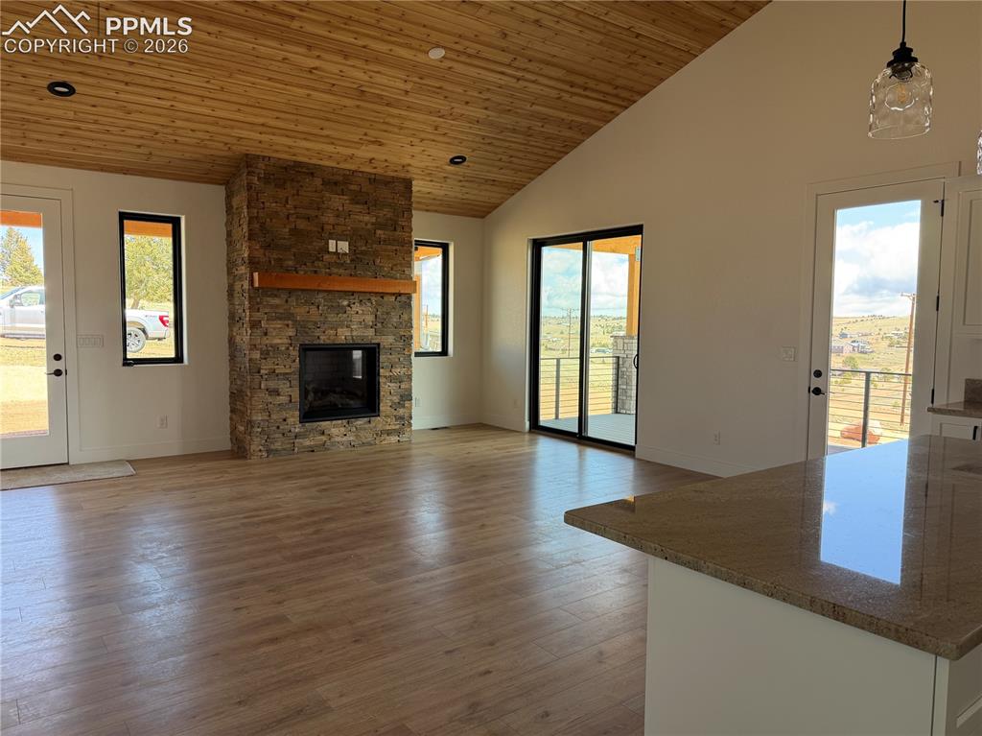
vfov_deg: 56.8
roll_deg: +0.2
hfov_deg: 71.6
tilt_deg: -4.2
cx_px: 491
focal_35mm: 24
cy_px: 368
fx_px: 681
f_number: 1.78
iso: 80
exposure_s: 1/204
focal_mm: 6.76
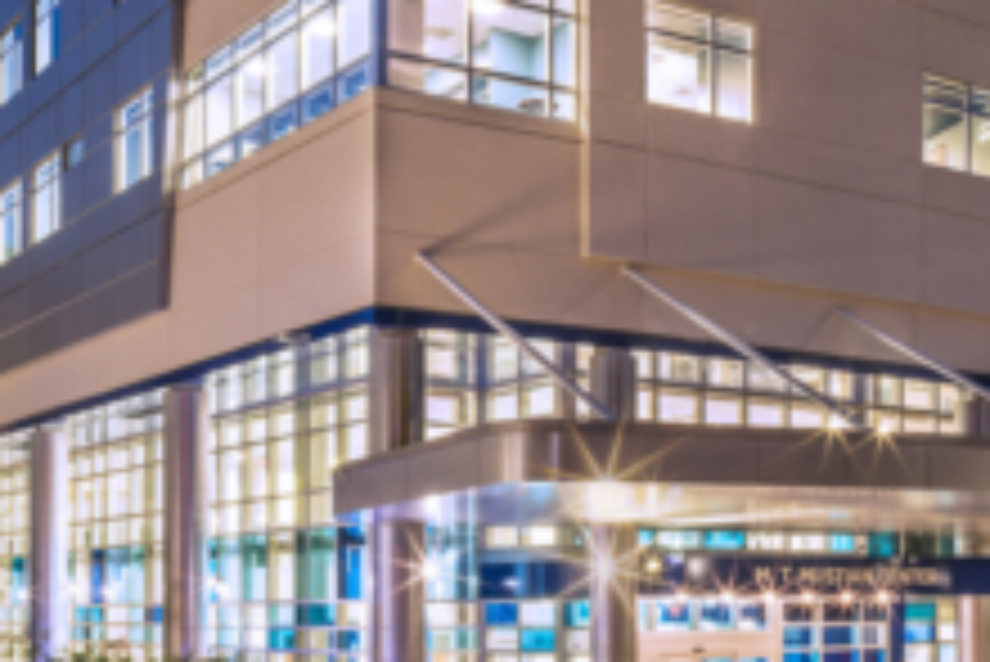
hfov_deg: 35.2
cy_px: -65
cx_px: 842
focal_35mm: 54
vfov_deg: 23.5
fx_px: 1486
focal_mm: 17
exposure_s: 30
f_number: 16
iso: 200
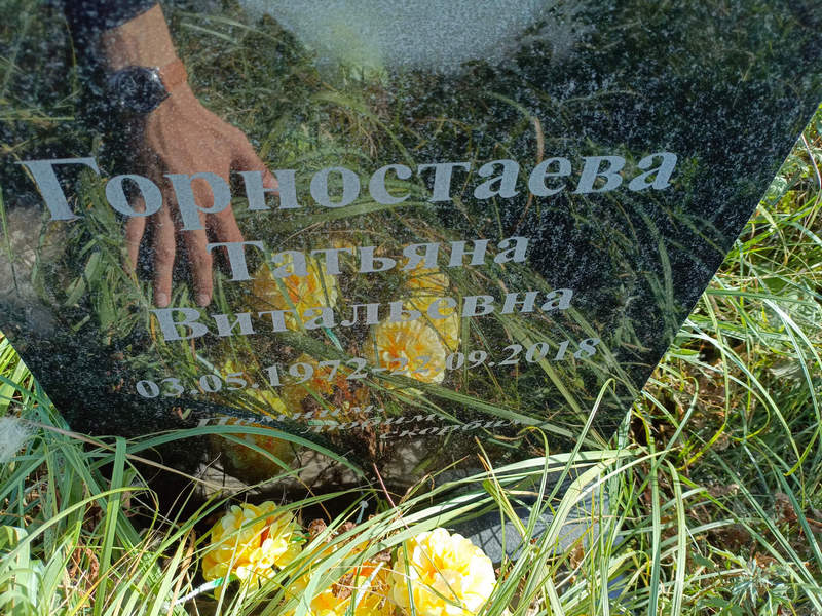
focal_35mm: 25
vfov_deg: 54.9
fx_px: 594
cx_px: 411
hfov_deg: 69.4
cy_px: 308
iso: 108
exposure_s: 1/309
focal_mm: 4.76
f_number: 1.69
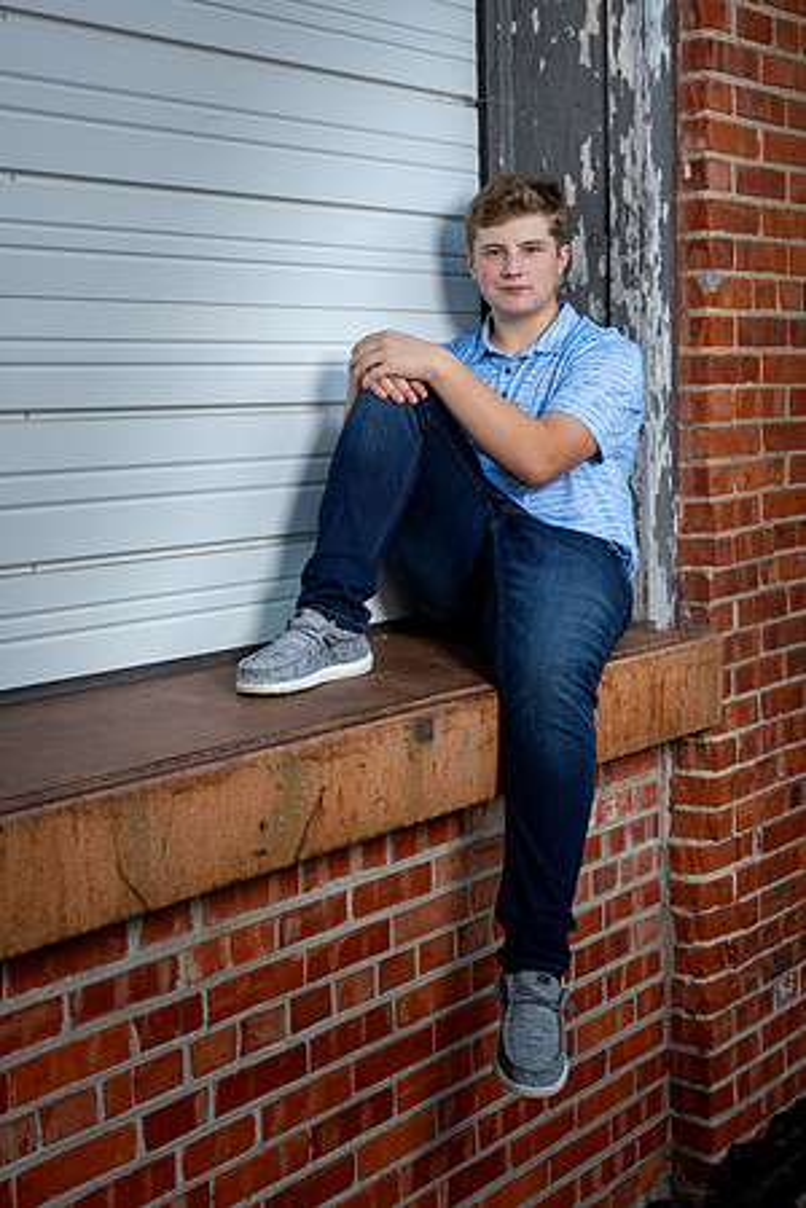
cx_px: 403
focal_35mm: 45
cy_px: 604
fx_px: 1511
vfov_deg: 43.6
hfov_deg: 29.9
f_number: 4.5
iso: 160
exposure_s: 1/160
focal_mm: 45
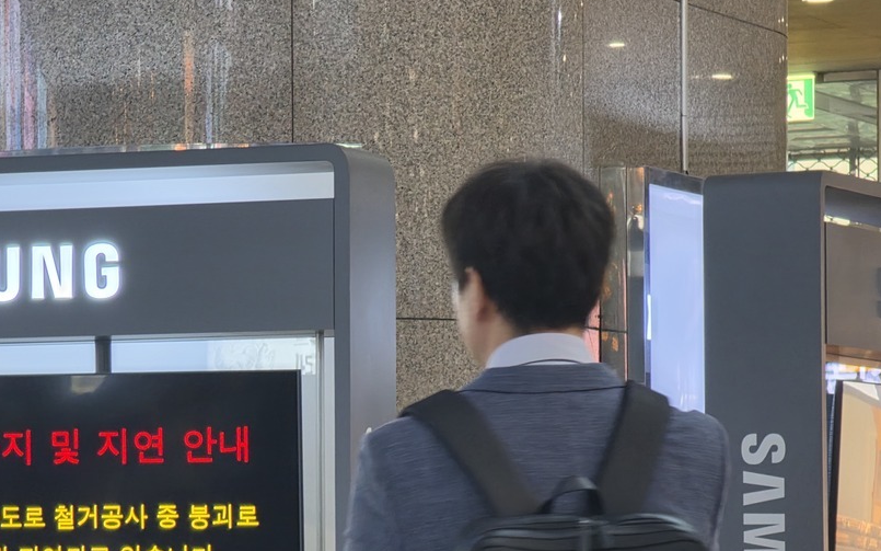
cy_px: 462
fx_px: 5090
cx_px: 182
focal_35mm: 212
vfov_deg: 6.2
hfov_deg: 9.9
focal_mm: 18.6
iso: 200
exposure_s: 1/37
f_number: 2.9
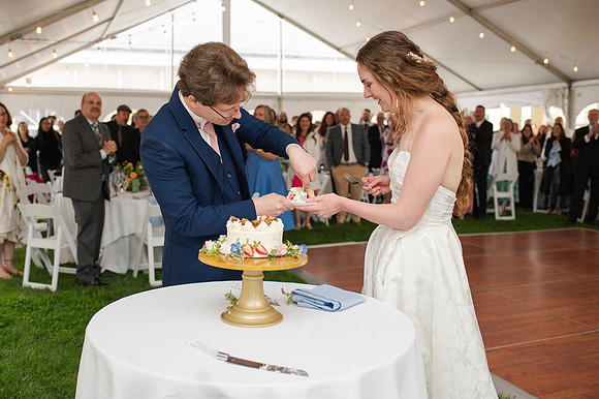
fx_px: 624
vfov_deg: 35.4
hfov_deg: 51.3
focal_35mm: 38
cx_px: 278
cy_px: 200
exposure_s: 1/200
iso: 800
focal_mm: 35
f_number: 3.2
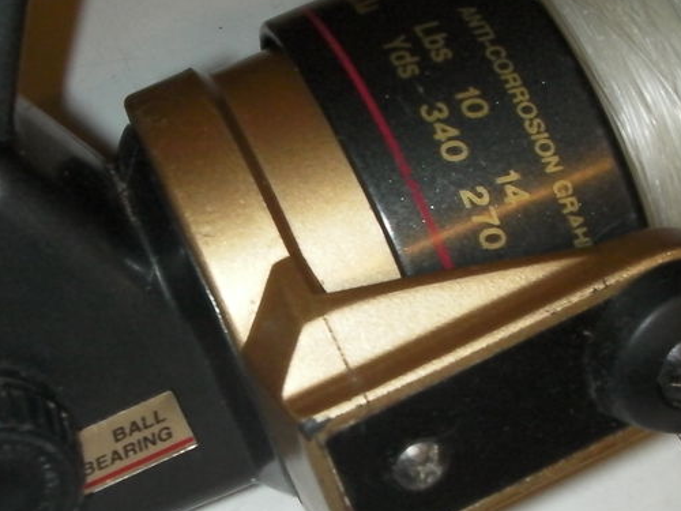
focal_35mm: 76
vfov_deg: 19.3
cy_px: 342
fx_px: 1495
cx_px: 264
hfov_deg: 25.6
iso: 200
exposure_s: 1/30
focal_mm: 6.3
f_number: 5.6
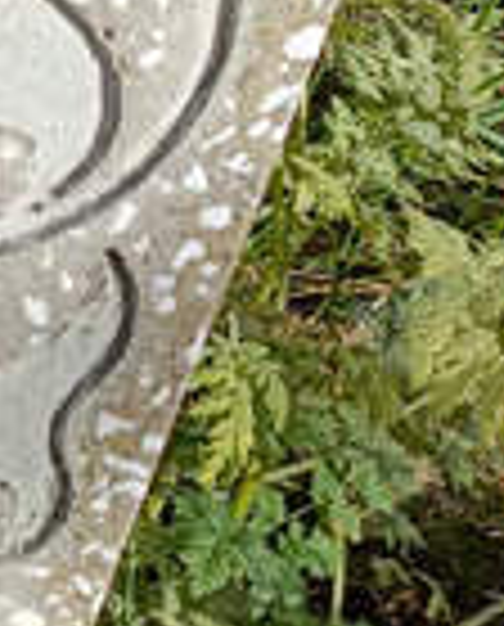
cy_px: 176
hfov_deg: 9.6
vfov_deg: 13.7
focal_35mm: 140
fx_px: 2599
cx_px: -760
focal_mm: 4.76
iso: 117
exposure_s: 1/703
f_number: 1.69
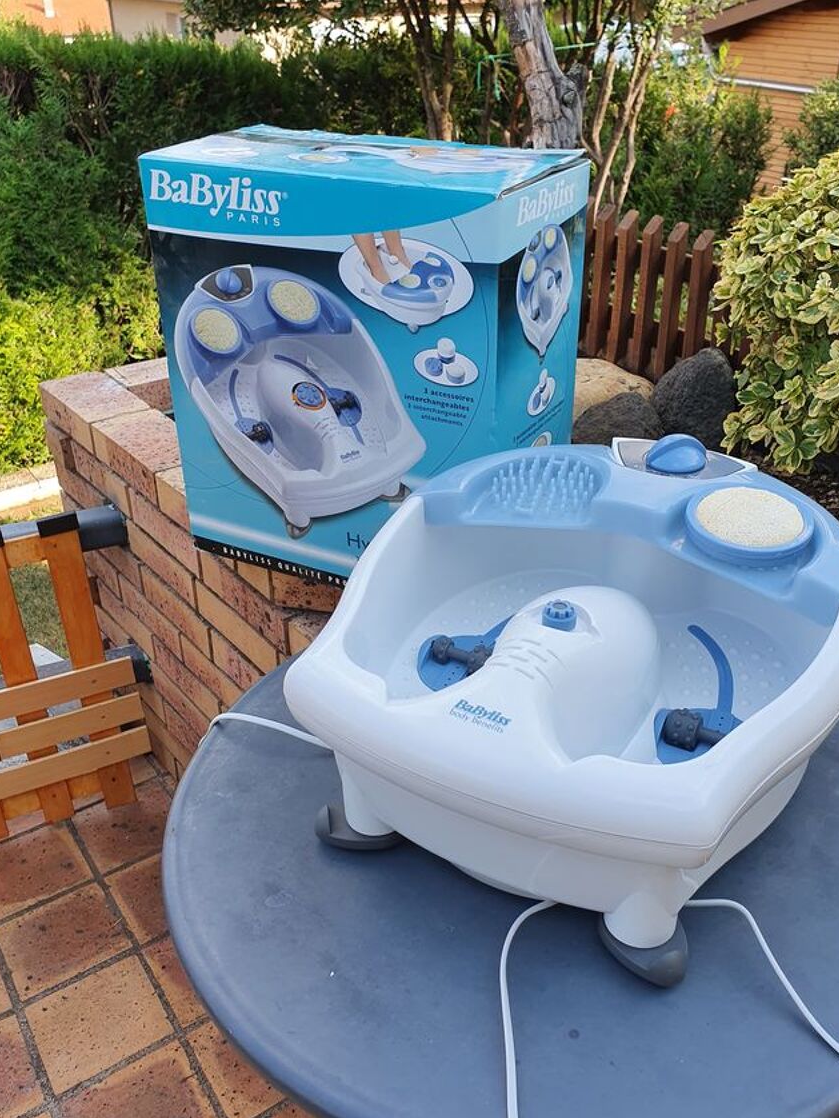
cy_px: 538
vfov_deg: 58.3
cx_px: 462
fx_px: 1001
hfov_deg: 45.4
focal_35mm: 31
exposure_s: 1/460
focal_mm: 4.32
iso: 50
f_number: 2.4
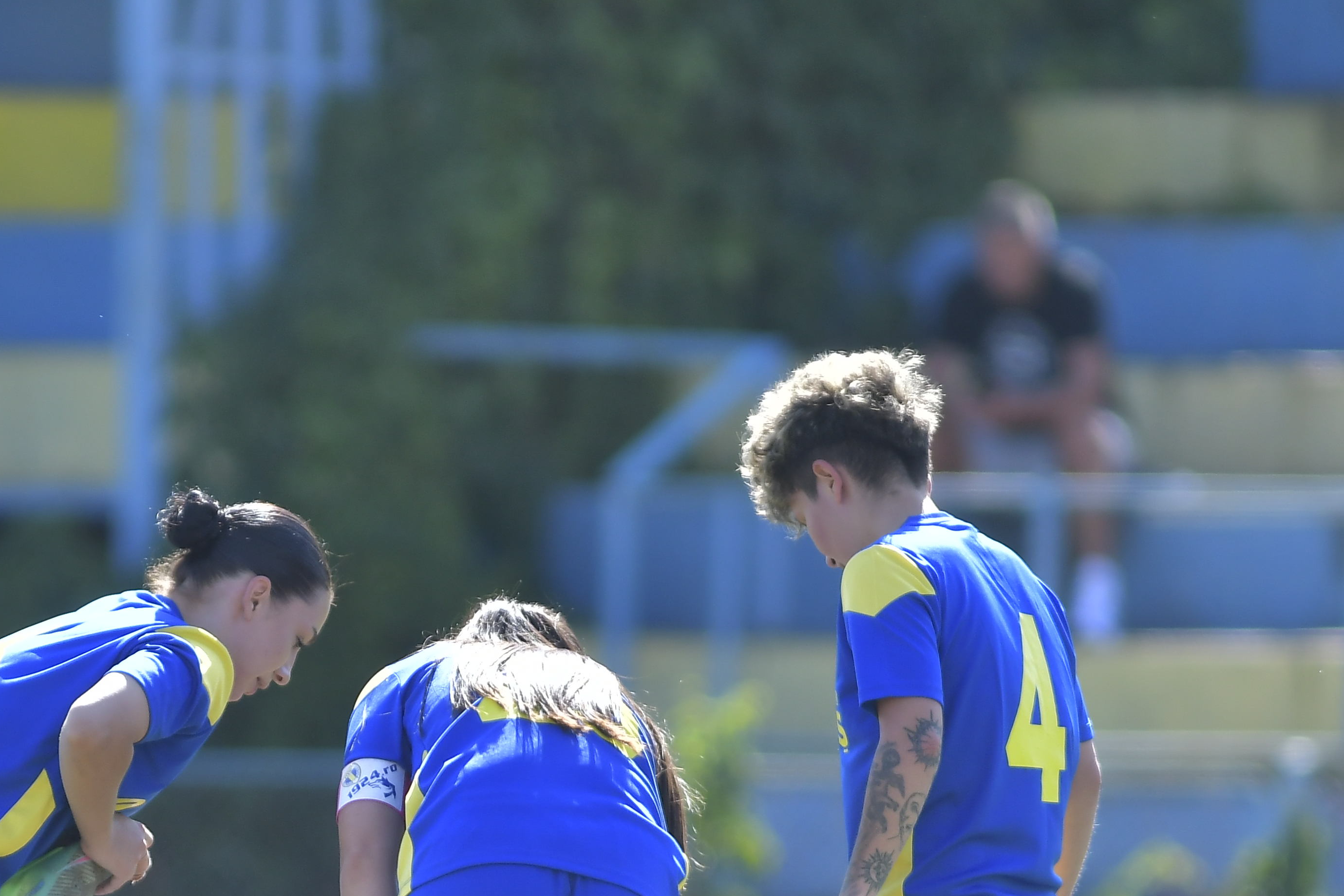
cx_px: 144
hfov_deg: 2.3
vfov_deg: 1.5
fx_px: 33900
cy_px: 798
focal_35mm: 908
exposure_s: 1/3200
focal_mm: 300
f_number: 2.8
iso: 400
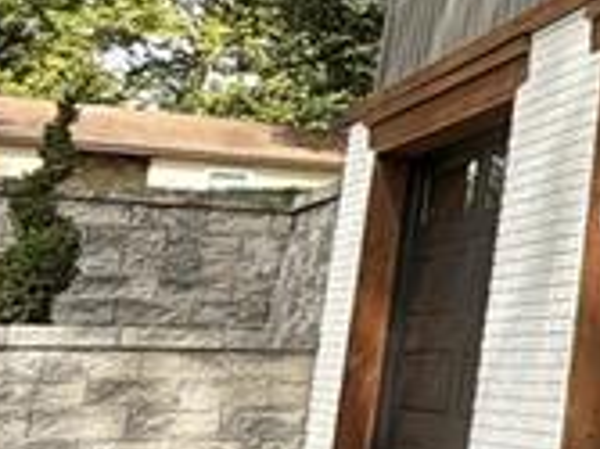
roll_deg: -0.9
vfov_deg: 16.9
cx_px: 1268
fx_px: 1490
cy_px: 36
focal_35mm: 86
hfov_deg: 16.2
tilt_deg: +12.5
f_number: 2.2
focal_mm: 2.22
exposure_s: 1/770
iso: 32
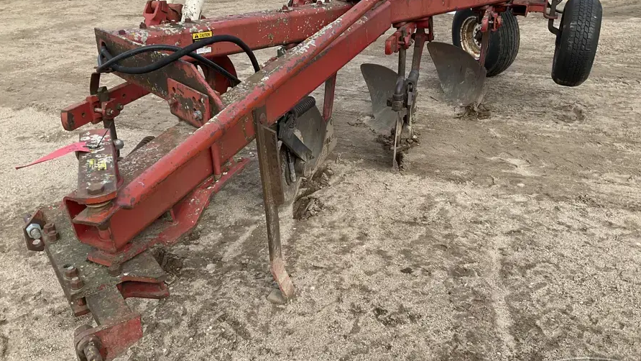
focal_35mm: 34
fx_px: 578
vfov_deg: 34.6
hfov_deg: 58.0
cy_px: 147
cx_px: 313
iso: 25
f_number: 1.8
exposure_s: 1/642
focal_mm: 3
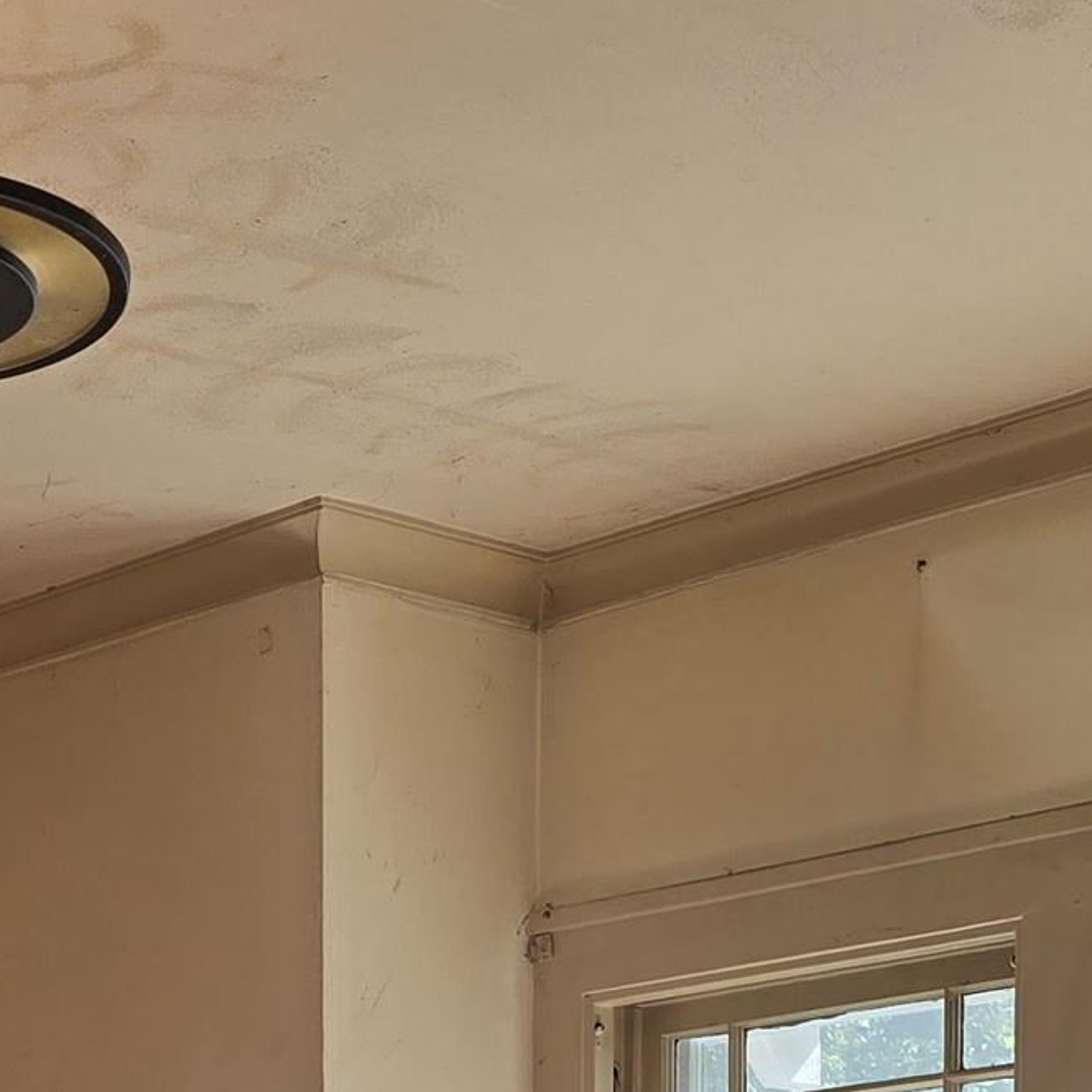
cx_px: -155
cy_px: 1756
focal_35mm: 94
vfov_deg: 16.4
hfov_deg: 17.7
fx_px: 3355
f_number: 1.7
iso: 25
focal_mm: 6.3
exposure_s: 1/120
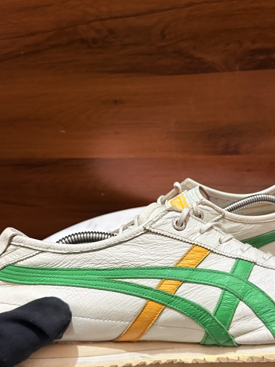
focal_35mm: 39
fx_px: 413
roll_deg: +4.6
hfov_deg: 36.7
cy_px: 193
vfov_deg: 47.8
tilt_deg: -28.2
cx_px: 169
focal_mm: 6.76
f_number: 1.78
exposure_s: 1/50
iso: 640
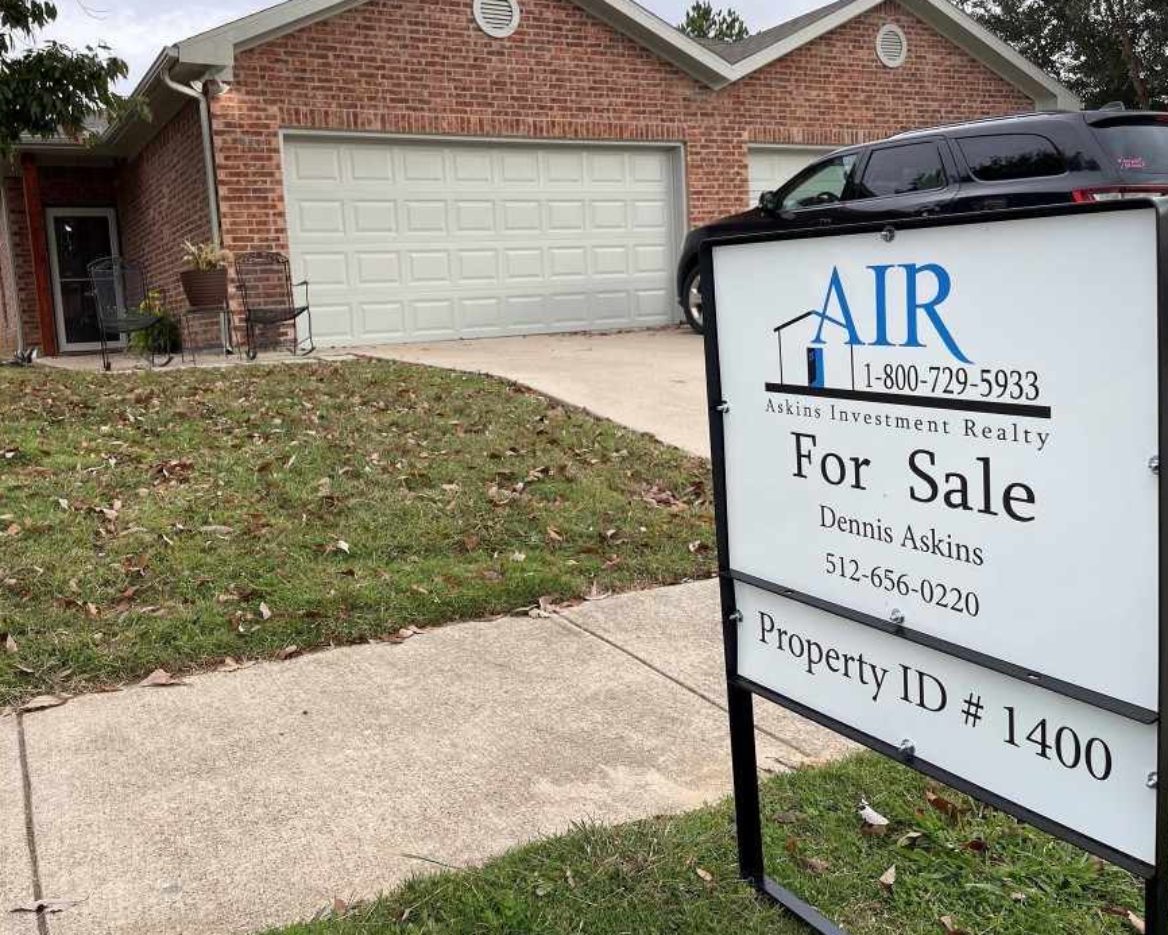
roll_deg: +3.2
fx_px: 1037
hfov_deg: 58.6
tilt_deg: -6.9
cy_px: 425
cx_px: 506
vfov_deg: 48.5
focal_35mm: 30
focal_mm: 5.1
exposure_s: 1/572
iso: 32
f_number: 1.6
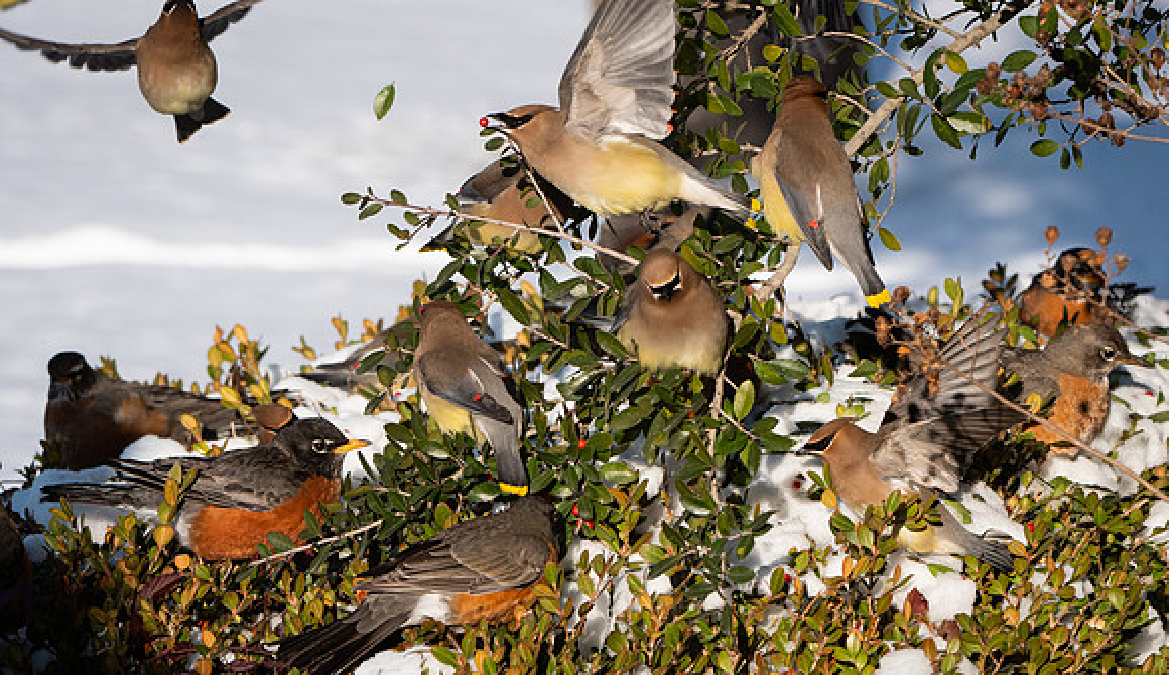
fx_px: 7292
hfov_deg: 9.2
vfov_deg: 5.3
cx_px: 538
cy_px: 473
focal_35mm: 234
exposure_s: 1/2500
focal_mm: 100
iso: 400
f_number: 5.6
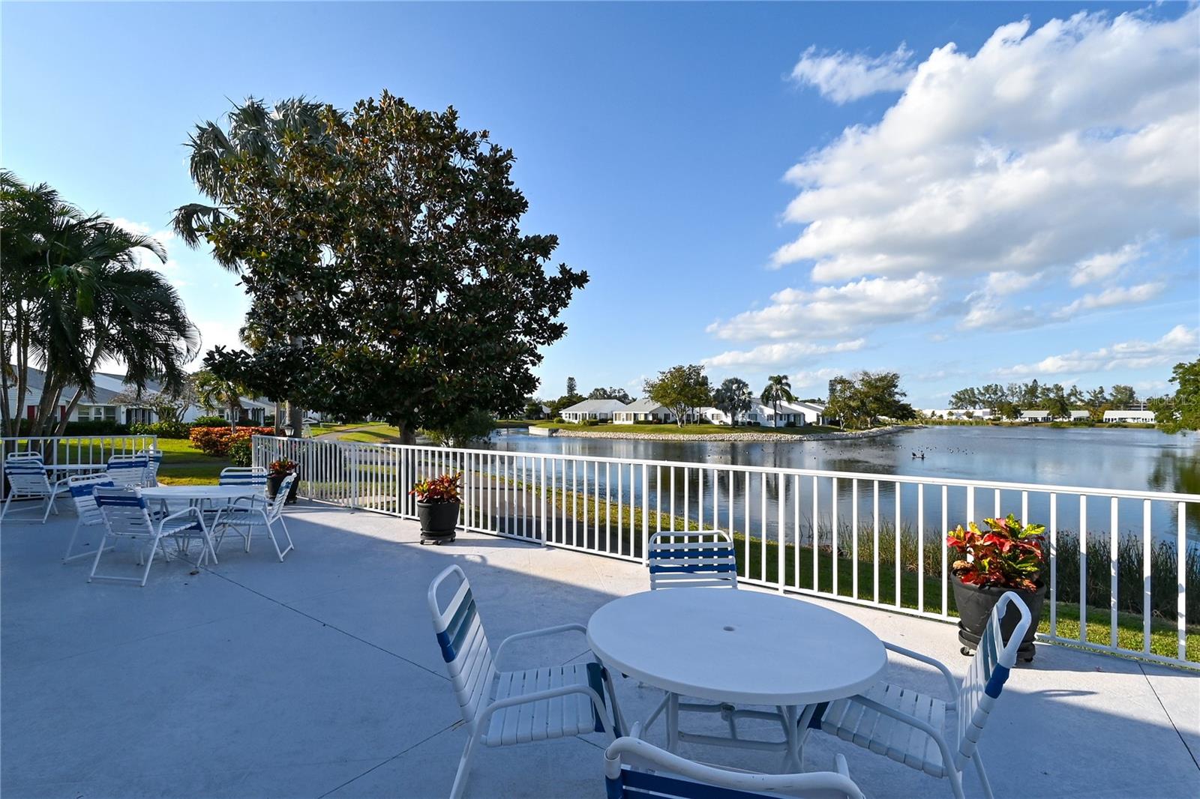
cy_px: 400
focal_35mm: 15
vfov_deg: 77.3
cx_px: 600
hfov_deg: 100.4
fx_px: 500
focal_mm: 10
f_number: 14
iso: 250
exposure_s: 1/200
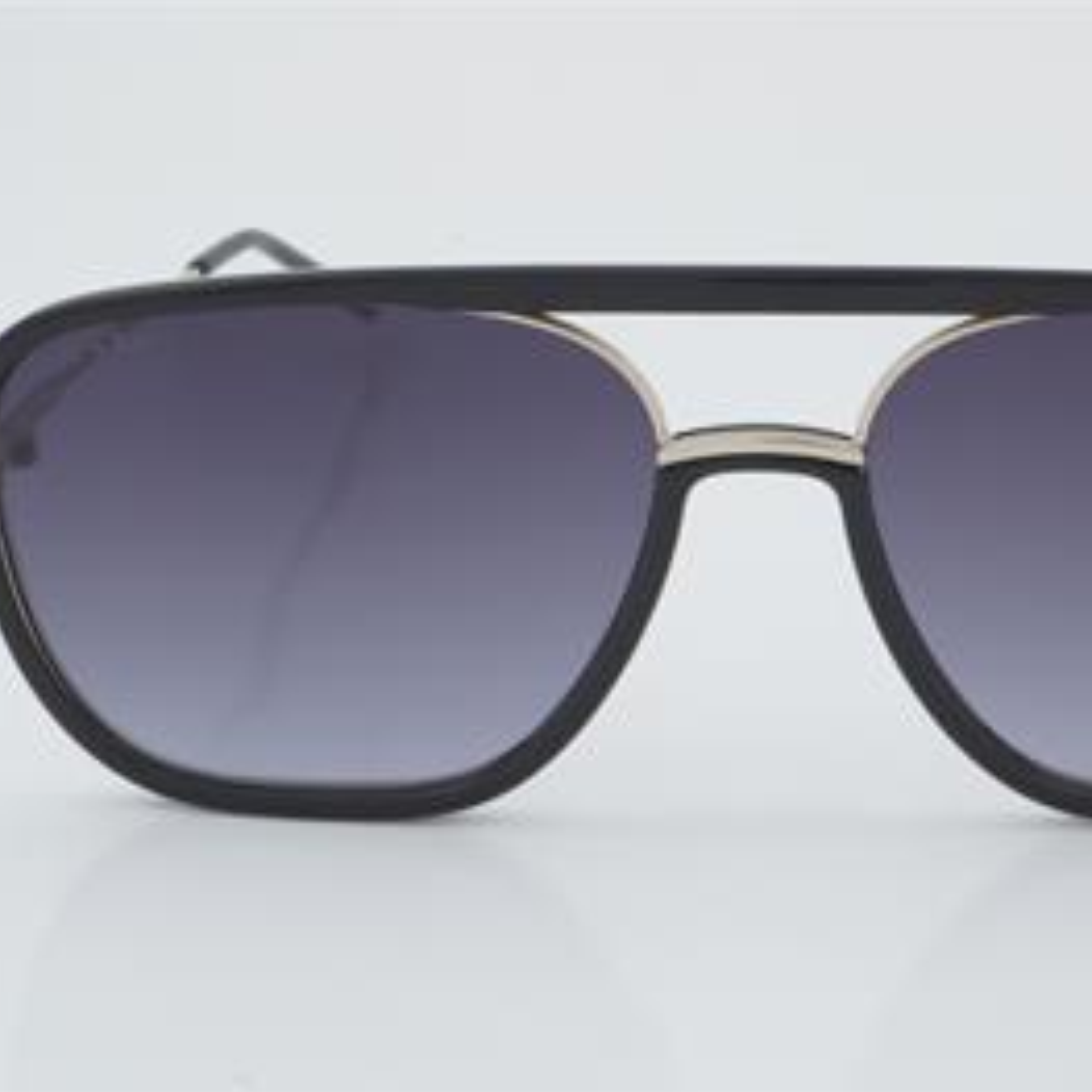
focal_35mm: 107
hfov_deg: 16.3
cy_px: 548
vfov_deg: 16.3
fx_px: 3806
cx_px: 764
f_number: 32
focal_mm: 55
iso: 100
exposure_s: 1/3
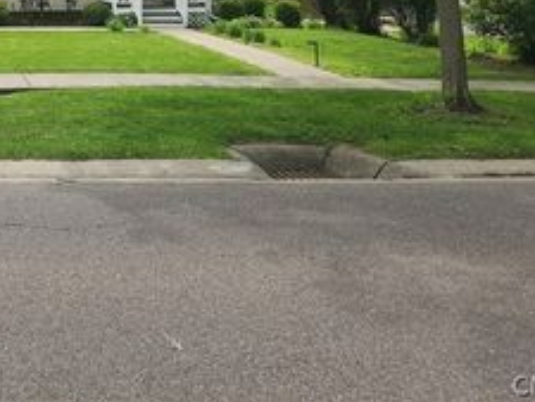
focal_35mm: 51
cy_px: -42
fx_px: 789
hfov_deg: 34.1
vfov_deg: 26.3
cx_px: -2
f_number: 1.8
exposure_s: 1/1399
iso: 20
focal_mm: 5.4
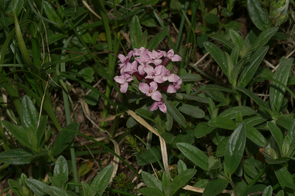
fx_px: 983
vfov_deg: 11.4
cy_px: 98
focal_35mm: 120
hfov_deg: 17.1
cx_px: 148
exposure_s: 1/125
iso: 80
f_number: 22
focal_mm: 80
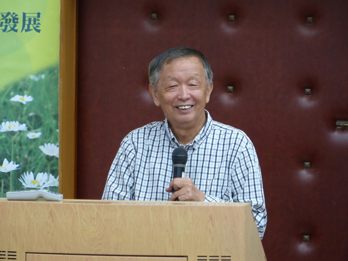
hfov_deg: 4.5
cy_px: 130
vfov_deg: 3.4
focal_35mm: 436
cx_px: 174
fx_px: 4383
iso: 400
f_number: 2.8
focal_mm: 78.4
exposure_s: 1/40
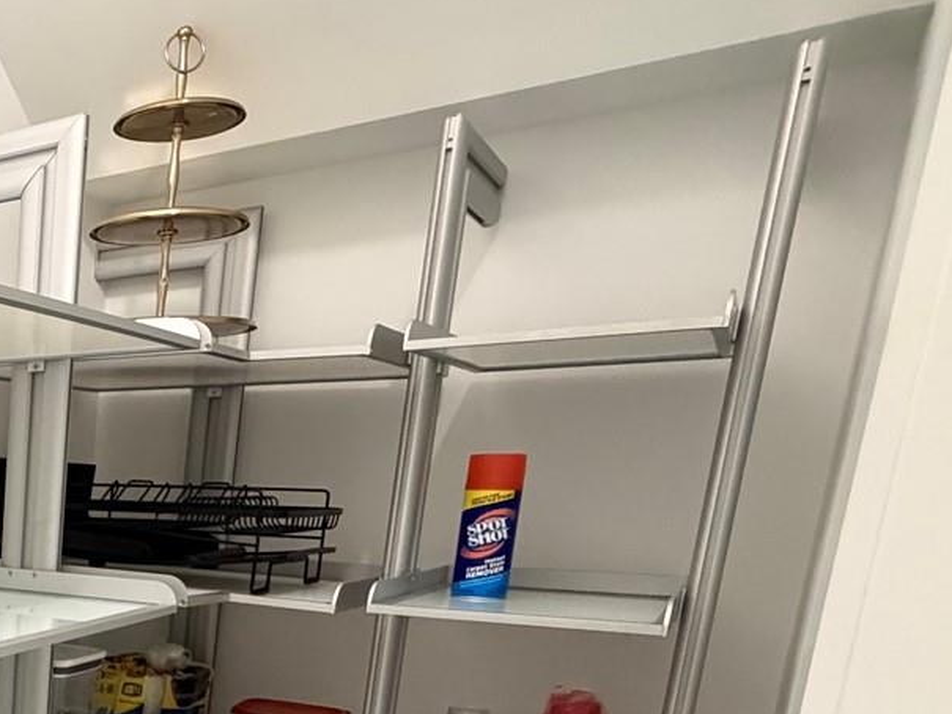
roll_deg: -0.1
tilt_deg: -11.1
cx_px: -244
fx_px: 1018
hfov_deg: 36.1
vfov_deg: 35.7
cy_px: 681
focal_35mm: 37
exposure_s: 1/60
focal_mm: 2.22
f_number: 2.2
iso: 800
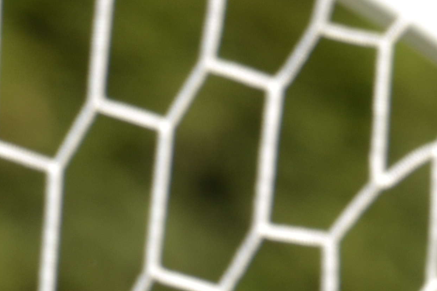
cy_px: 447
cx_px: 803
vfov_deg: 0.7
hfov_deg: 1.0
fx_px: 24364
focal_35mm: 2007
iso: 200
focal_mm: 360
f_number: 5.6
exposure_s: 1/500
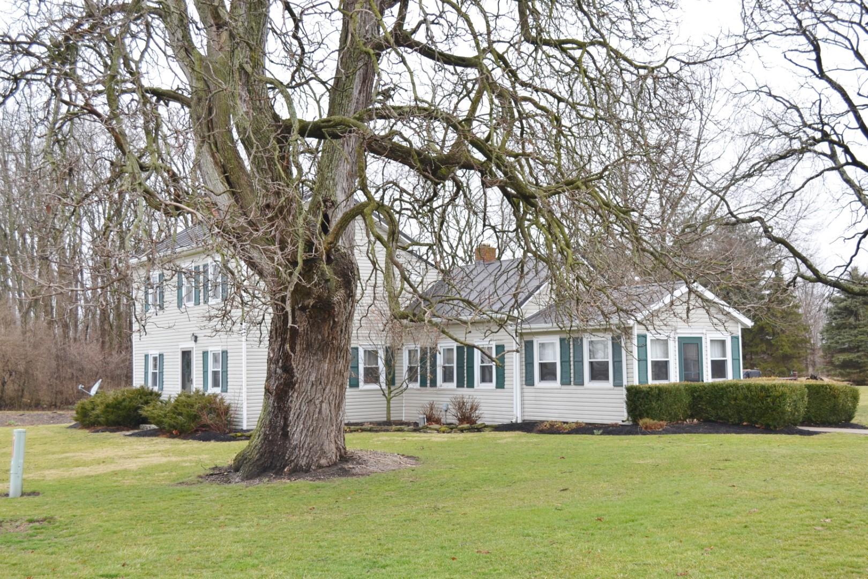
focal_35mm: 39
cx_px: 434
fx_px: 940
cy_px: 290
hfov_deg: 49.6
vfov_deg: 34.2
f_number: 5.6
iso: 220
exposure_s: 1/125
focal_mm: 26
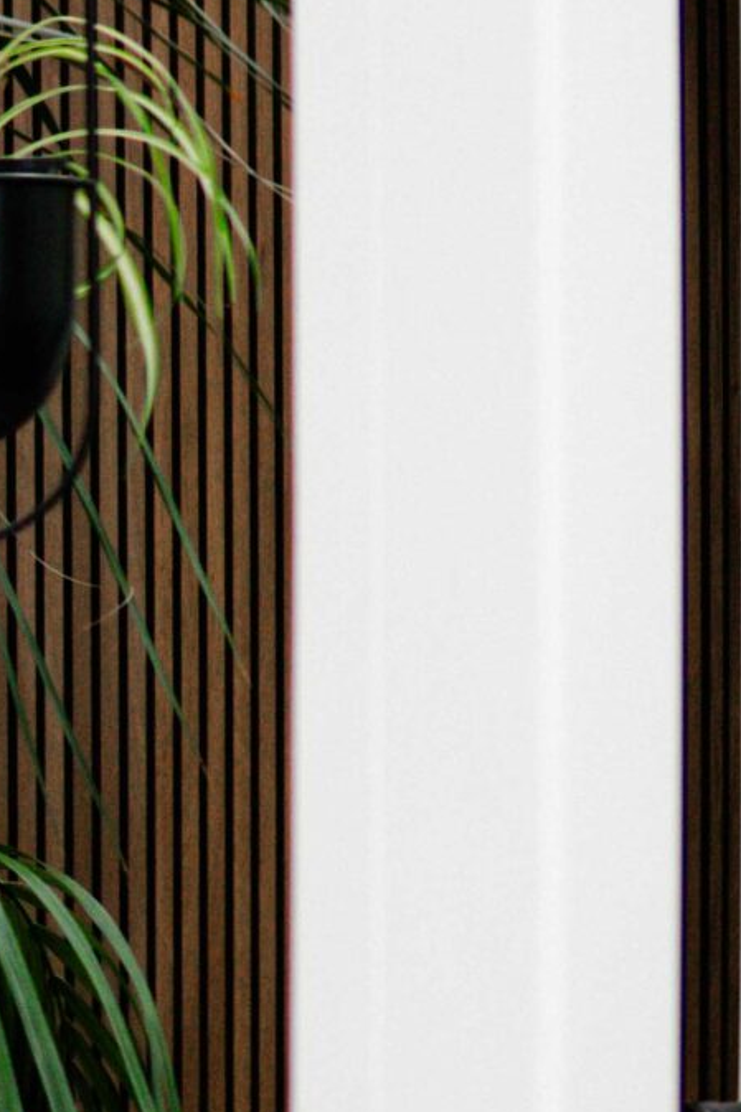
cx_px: -645
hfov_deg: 7.7
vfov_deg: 12.0
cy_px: 607
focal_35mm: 171
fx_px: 5282
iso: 400
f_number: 1.4
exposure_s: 1/500
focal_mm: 30
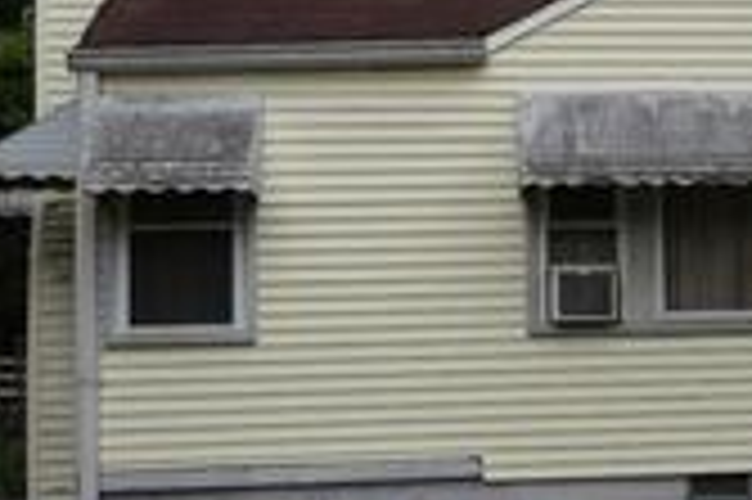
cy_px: 232
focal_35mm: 99
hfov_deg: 19.3
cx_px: 937
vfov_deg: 13.8
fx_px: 2066
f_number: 5.6
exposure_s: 1/200
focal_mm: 22
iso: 100
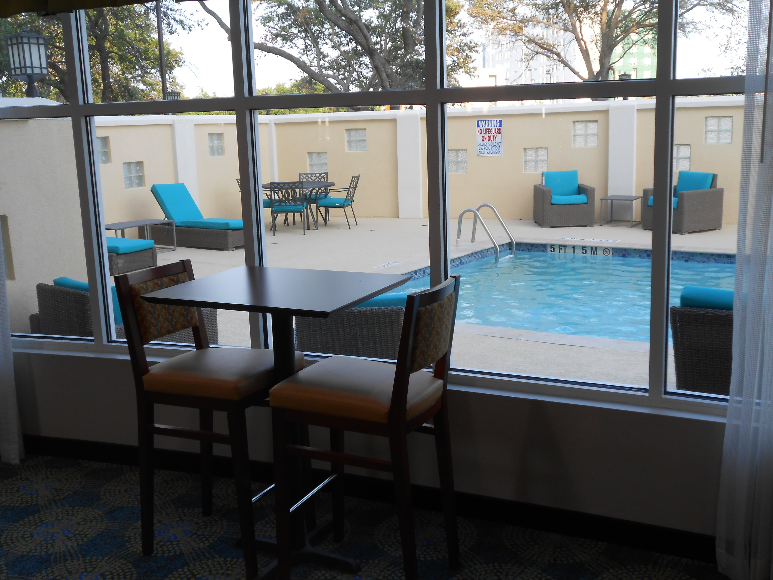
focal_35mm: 38
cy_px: 290
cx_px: 386
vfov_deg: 37.7
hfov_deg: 49.0
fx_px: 849
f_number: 4.2
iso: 80
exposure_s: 1/30
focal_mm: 6.8
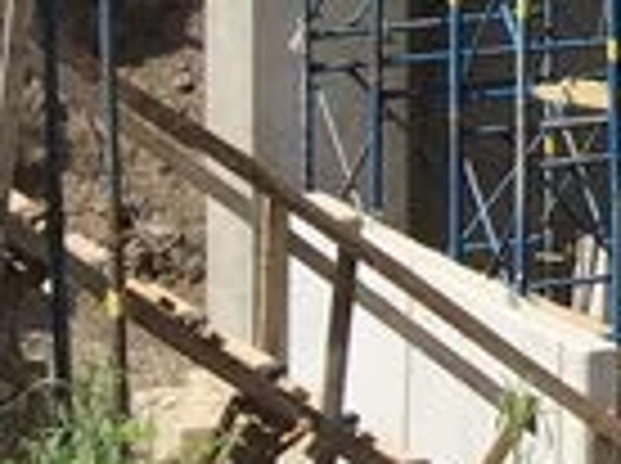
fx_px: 3797
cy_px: -441
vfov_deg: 6.8
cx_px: 2156
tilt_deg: +0.3
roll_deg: +0.1
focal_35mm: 212
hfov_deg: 7.6
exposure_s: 1/1326
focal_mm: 4.15
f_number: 2.2
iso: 25
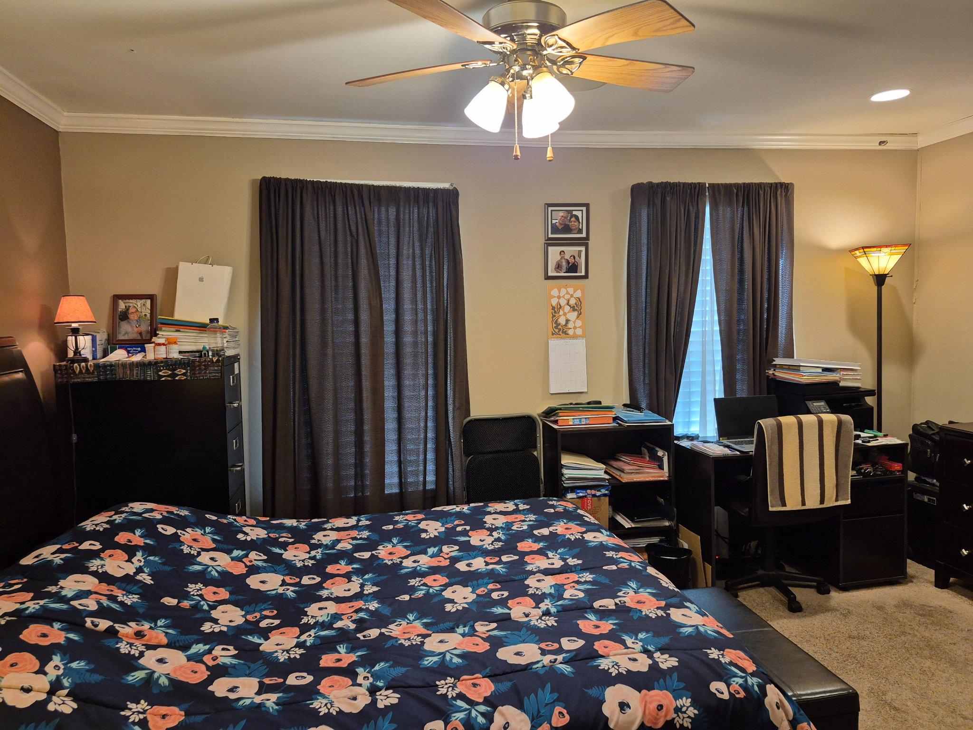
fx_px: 646
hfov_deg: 73.9
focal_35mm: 23
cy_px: 365
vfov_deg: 58.9
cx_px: 486
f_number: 1.8
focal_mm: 5.4
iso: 500
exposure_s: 1/120
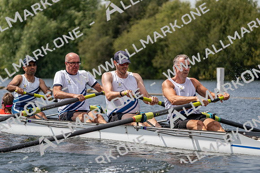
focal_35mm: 200
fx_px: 1445
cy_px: 86
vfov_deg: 6.9
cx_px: 130
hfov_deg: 10.3
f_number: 5.6
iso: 160
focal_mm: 200
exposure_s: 1/1600
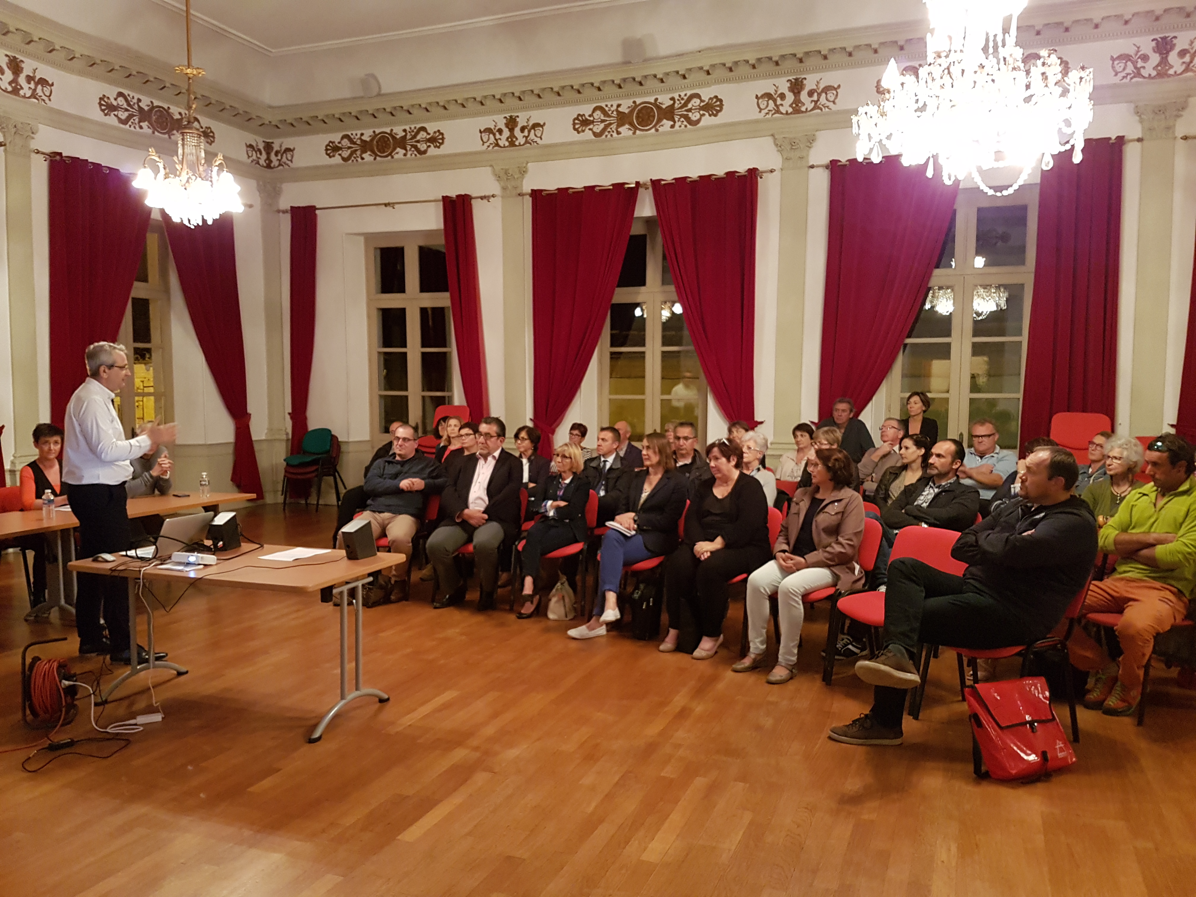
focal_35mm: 26
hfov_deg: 67.3
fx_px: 898
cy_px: 448
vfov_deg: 53.1
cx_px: 598
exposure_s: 1/10
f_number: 1.7
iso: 250
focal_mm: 4.2
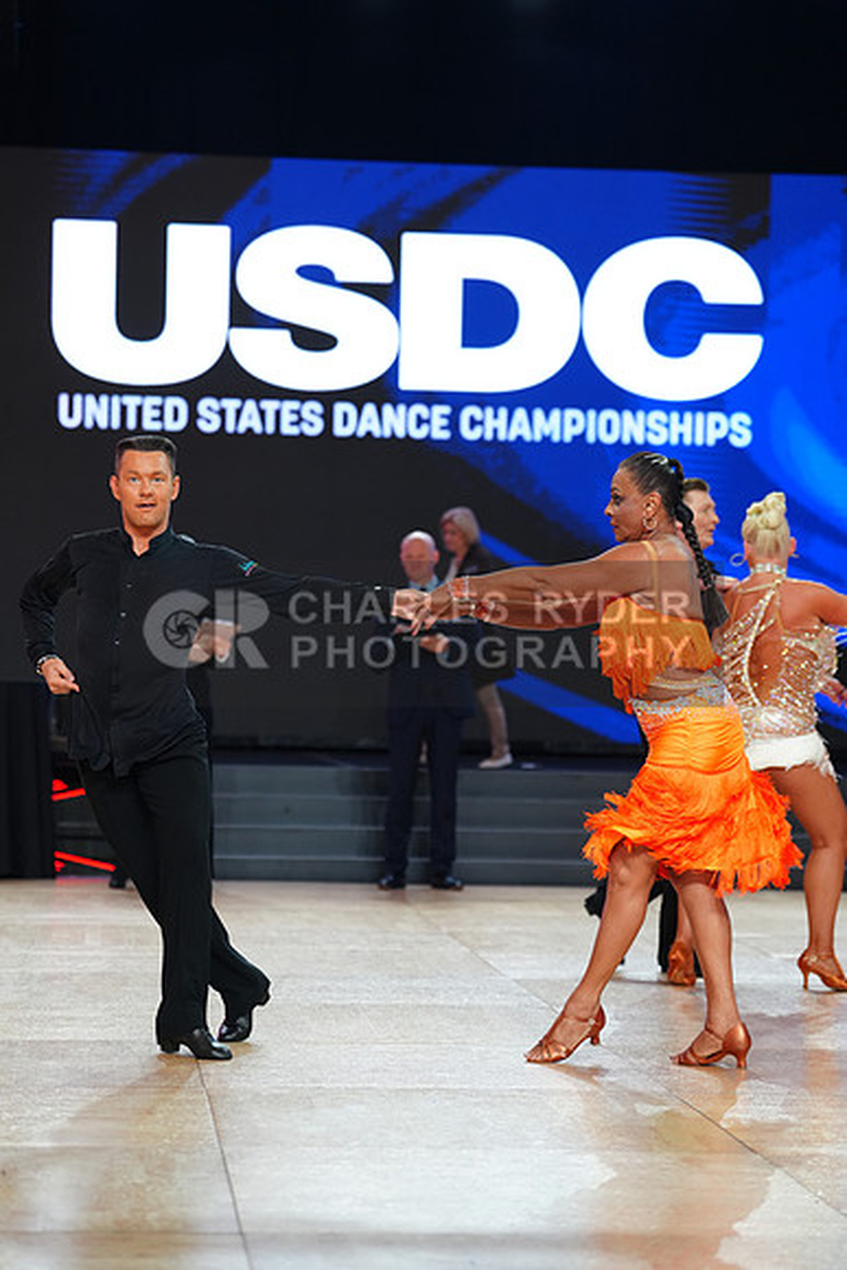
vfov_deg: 21.0
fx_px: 3421
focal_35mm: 97
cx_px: 424
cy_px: 635
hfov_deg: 14.1
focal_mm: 97
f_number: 2.8
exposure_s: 1/400
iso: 1000
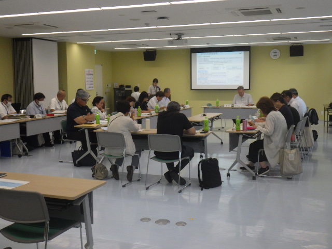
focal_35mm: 42
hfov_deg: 44.8
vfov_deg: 34.3
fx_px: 403
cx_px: 166
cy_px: 124
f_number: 4.2
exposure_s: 1/50
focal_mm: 7.5
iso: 160
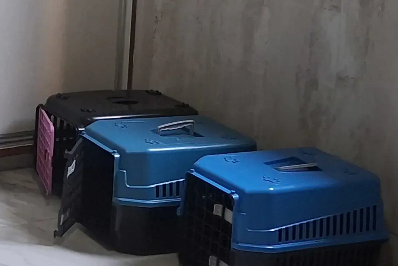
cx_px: -204
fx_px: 1061
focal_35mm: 96
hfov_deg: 18.7
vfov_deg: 13.3
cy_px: -151
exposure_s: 1/40
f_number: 1.8
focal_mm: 4.69
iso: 250
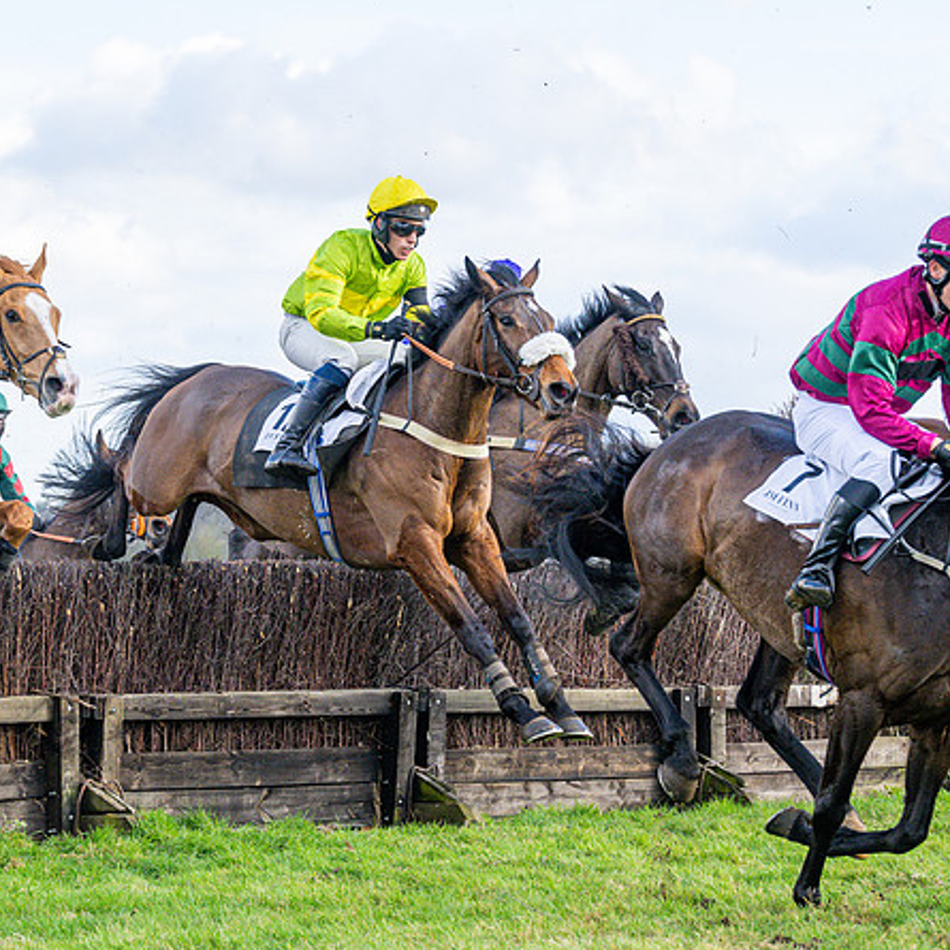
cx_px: 101
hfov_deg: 13.3
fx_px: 4036
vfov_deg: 13.4
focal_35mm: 130
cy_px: 427
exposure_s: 1/2000
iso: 640
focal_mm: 70
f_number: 4
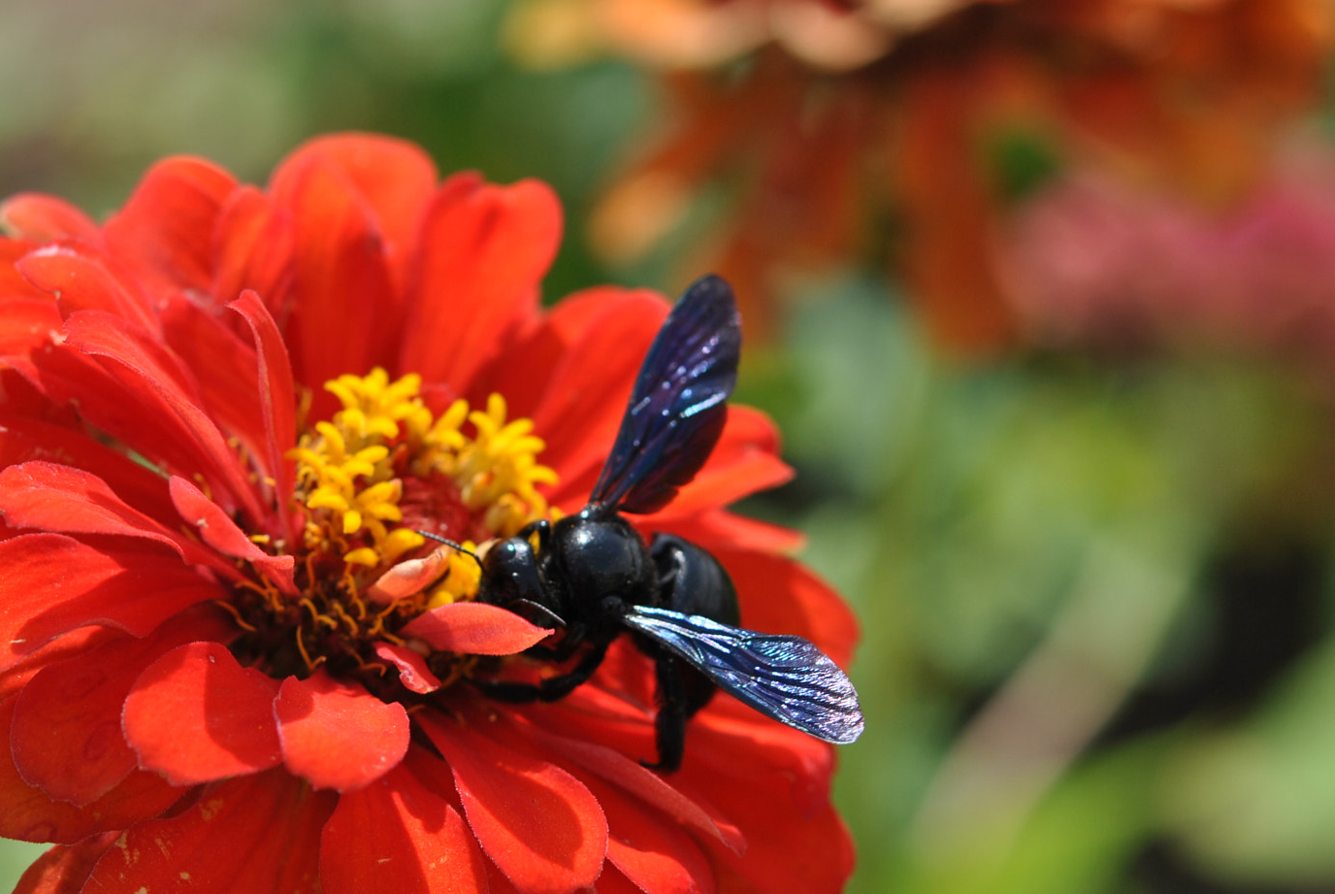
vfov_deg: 10.3
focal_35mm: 134
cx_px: 425
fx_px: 4975
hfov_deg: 15.2
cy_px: 455
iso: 100
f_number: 5.6
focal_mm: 60
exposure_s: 1/500
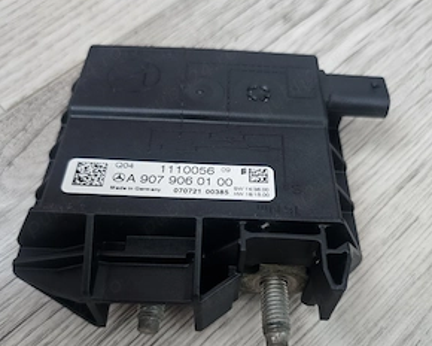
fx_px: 396
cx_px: 219
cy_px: 216
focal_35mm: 31
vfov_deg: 46.7
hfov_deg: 57.2
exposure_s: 1/33.4
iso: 640
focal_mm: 6.3
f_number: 1.7
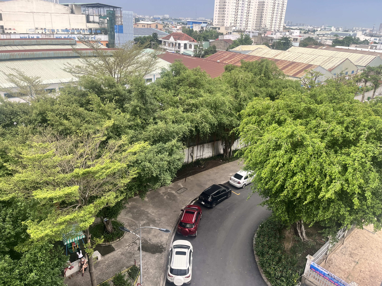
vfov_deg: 53.1
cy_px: 143
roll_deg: -3.4
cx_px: 191
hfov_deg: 67.3
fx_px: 287
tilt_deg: -23.5
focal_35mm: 26
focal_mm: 5.1
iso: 40
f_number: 1.6
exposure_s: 1/122
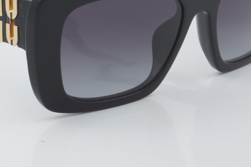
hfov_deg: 15.6
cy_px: 24
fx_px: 913
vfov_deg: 10.4
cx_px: 88
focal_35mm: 131
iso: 100
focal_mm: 50
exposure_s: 1/3
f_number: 32
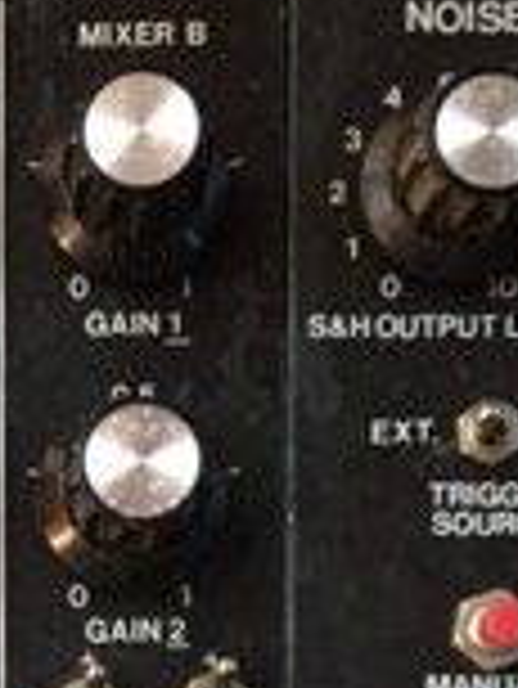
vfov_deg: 20.0
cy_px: 863
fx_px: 1813
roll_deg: -1.0
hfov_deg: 15.8
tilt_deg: +0.1
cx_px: -41
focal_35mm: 91
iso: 200
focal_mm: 4.15
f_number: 2.2
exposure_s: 1/20
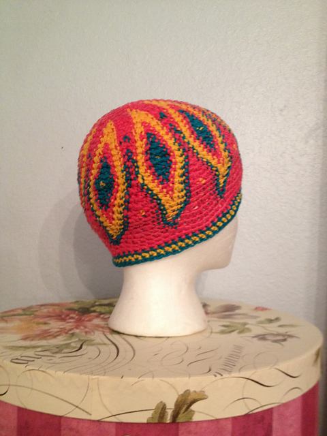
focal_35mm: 35
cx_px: 164
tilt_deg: +4.0
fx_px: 441
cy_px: 218
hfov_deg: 40.7
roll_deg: -1.1
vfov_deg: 52.6
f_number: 2.4
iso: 200
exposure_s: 1/20
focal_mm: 4.28
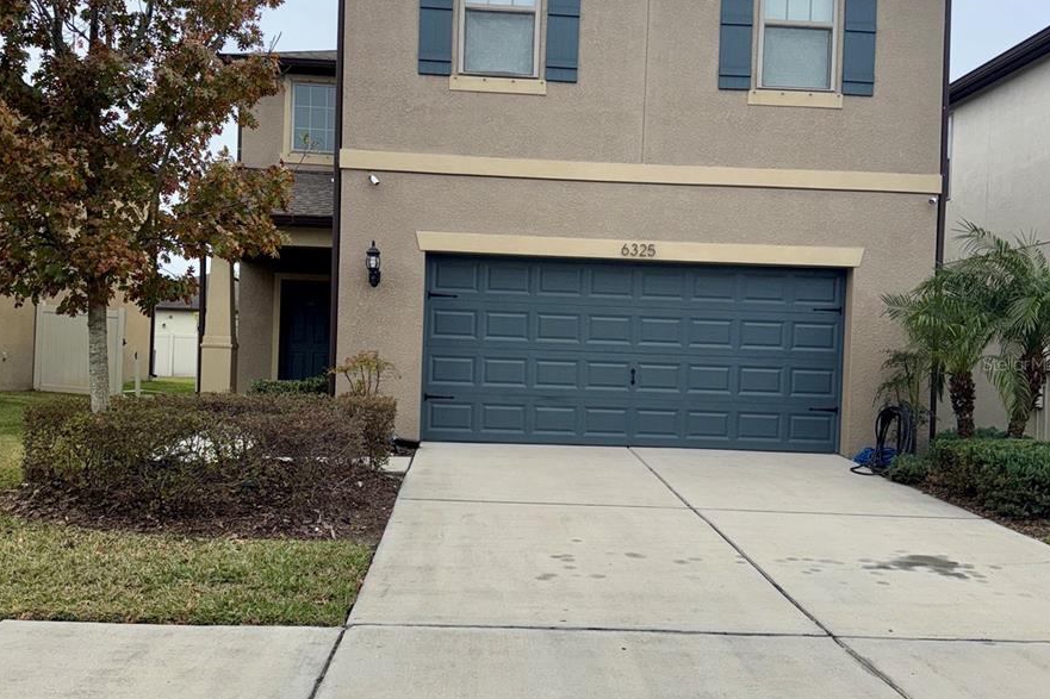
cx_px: 530
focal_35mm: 34
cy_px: 363
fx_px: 991
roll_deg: -1.3
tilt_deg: +0.4
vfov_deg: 38.9
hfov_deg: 55.8
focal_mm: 6.76
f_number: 1.78
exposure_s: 1/2710
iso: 64
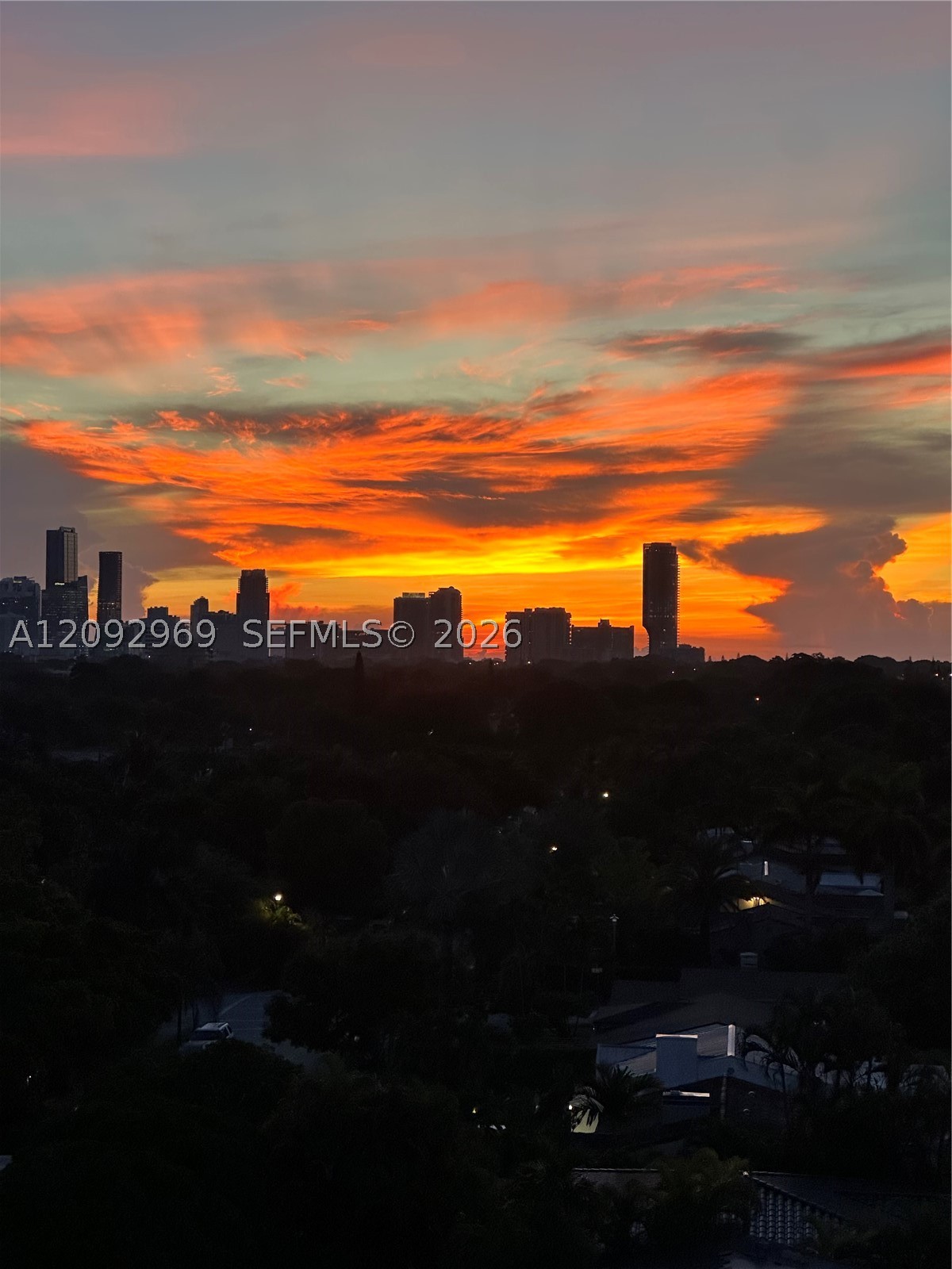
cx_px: 476
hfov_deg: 19.1
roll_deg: -1.7
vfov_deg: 25.3
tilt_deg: +1.6
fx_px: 2824
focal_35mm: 77
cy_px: 634
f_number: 2.8
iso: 200
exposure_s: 1/120
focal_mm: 9
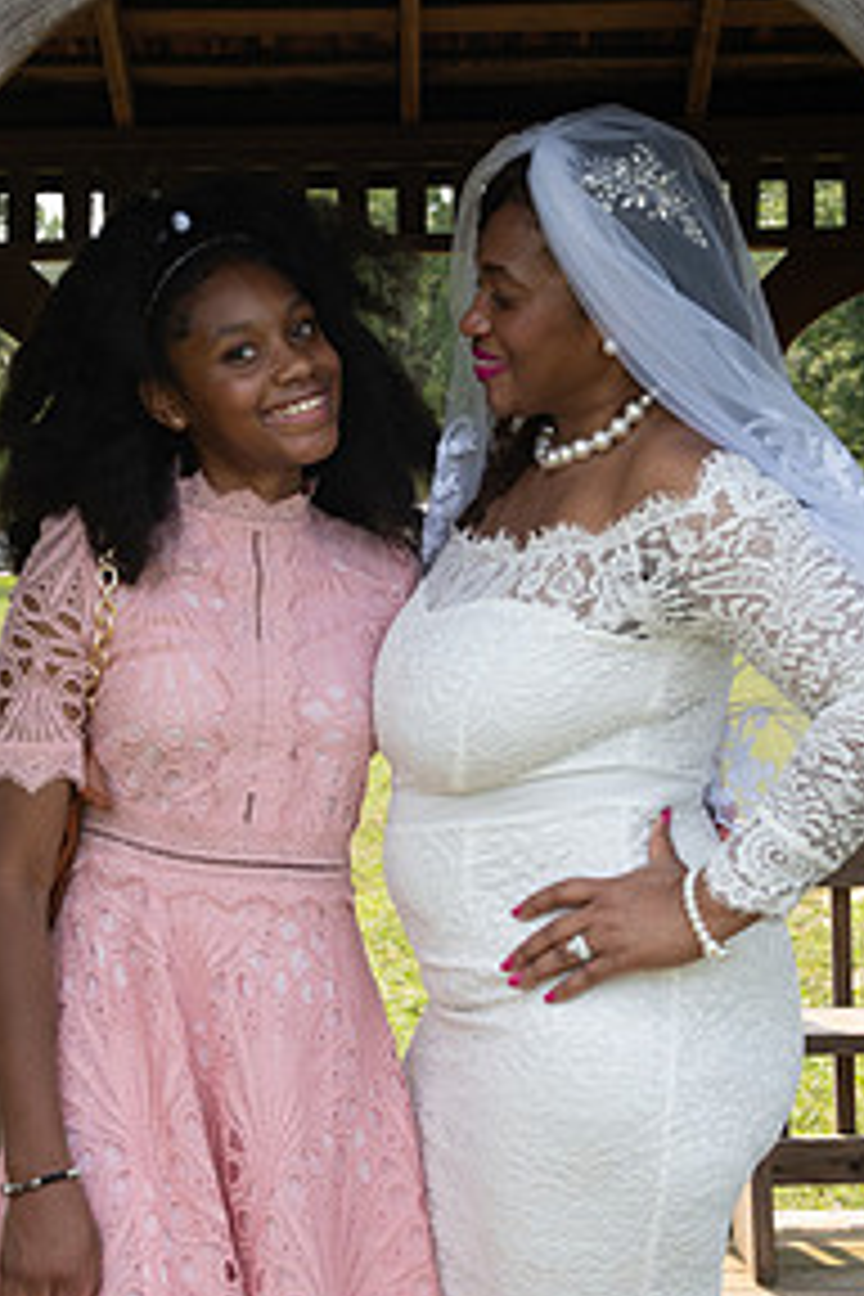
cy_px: 504
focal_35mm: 86
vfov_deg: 23.6
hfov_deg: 15.9
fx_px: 3096
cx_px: 450
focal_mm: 53
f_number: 6.3
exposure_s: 1/1600
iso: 800
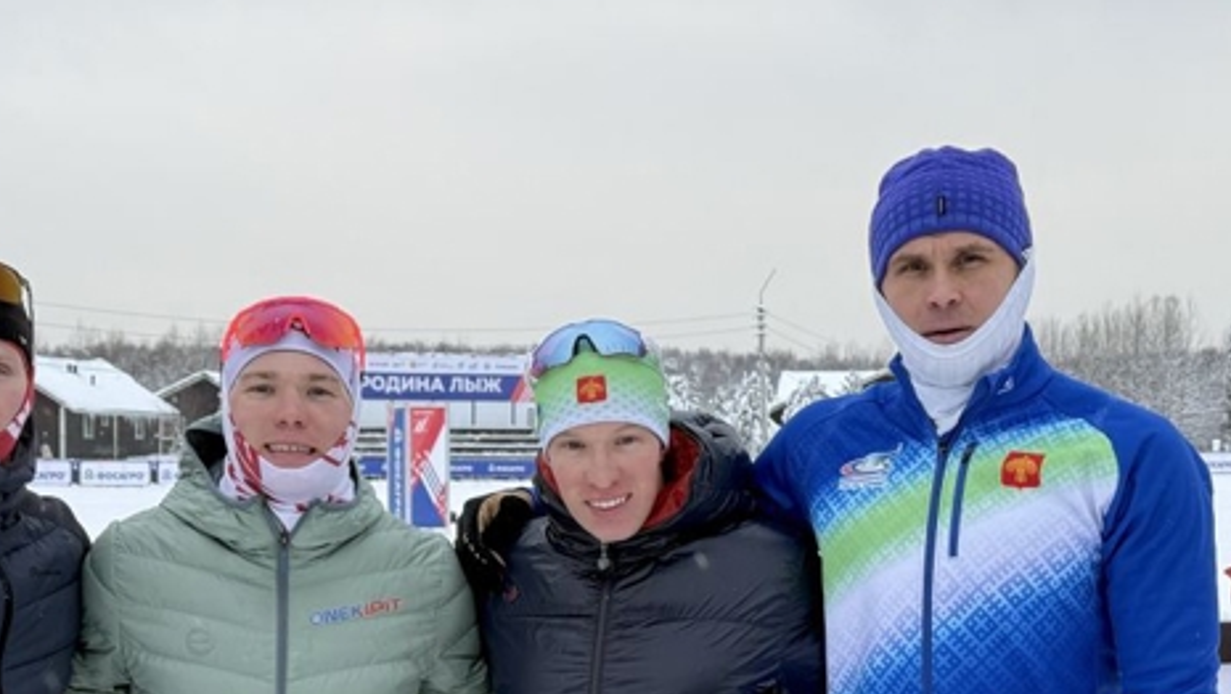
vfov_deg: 15.9
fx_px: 2449
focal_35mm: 75
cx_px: 470
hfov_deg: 28.1
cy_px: 630
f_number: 1.78
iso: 80
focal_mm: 6.76
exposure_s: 1/434
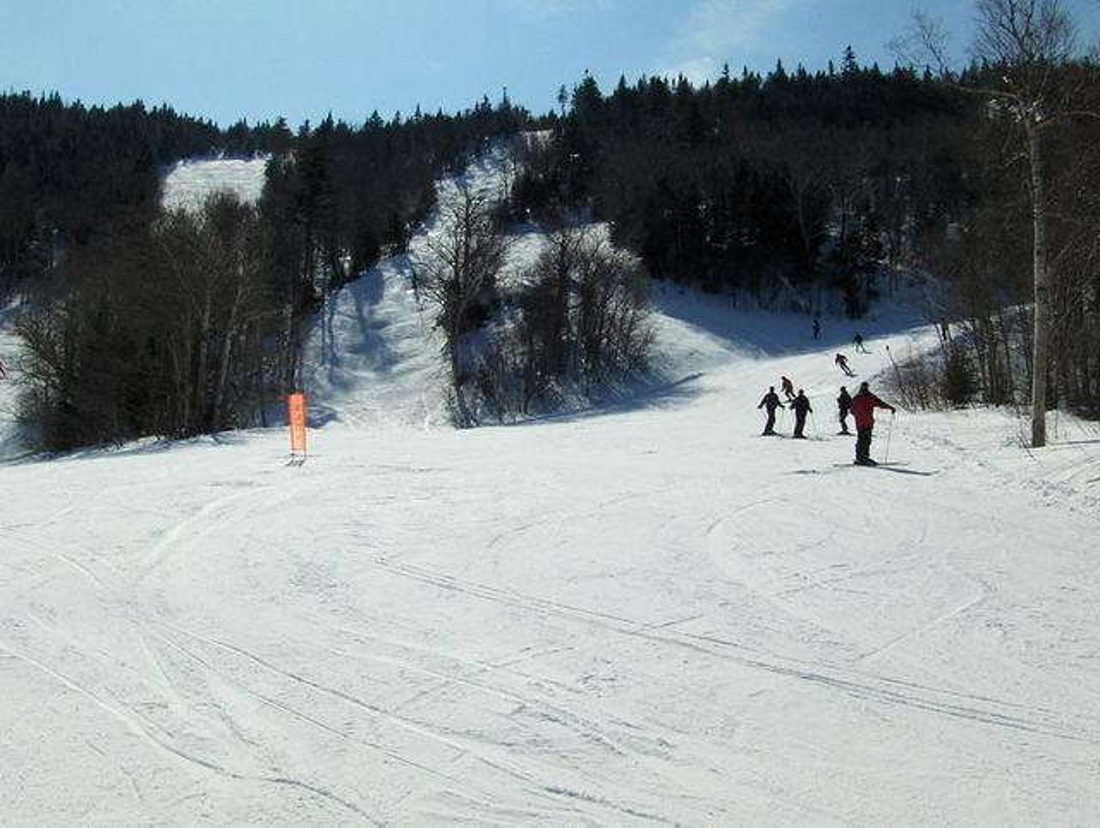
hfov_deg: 45.7
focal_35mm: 41
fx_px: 1305
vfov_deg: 35.2
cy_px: 414
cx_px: 550
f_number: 7.7
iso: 100
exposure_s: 1/769
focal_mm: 6.5
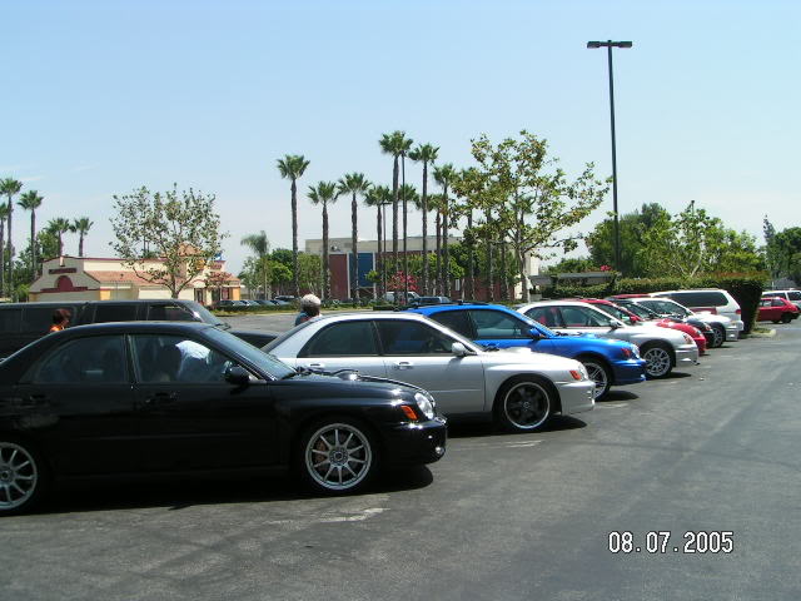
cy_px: 300
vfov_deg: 37.7
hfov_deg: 49.0
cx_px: 400
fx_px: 879
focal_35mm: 38
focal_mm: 5.8
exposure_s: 1/320
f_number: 5.6
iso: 50
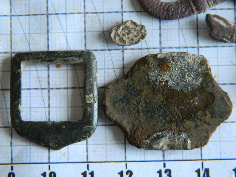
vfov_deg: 17.4
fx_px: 580
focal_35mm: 85
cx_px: 117
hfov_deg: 23.0
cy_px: 88
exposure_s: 1/30
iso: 400
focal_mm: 15.1
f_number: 4.2
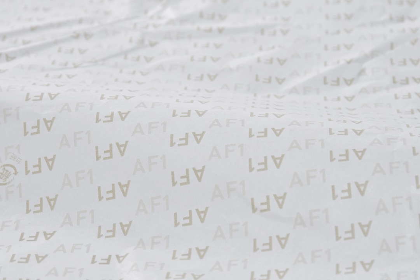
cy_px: 140
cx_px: 210
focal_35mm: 150
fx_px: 1750
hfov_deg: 13.7
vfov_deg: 9.1
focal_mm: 100
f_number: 14
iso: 1600
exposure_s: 1/125
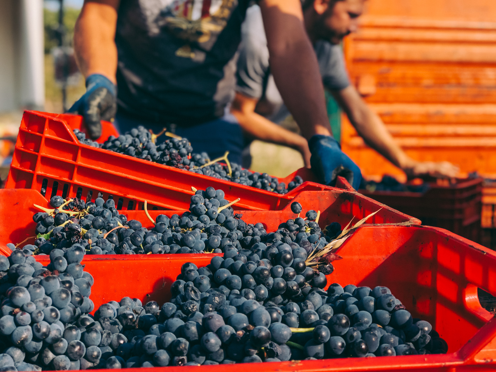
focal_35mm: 57
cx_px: 248
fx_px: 817
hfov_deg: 33.8
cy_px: 186
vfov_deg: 25.7
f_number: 2.8
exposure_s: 1/210
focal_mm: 6.6
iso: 20
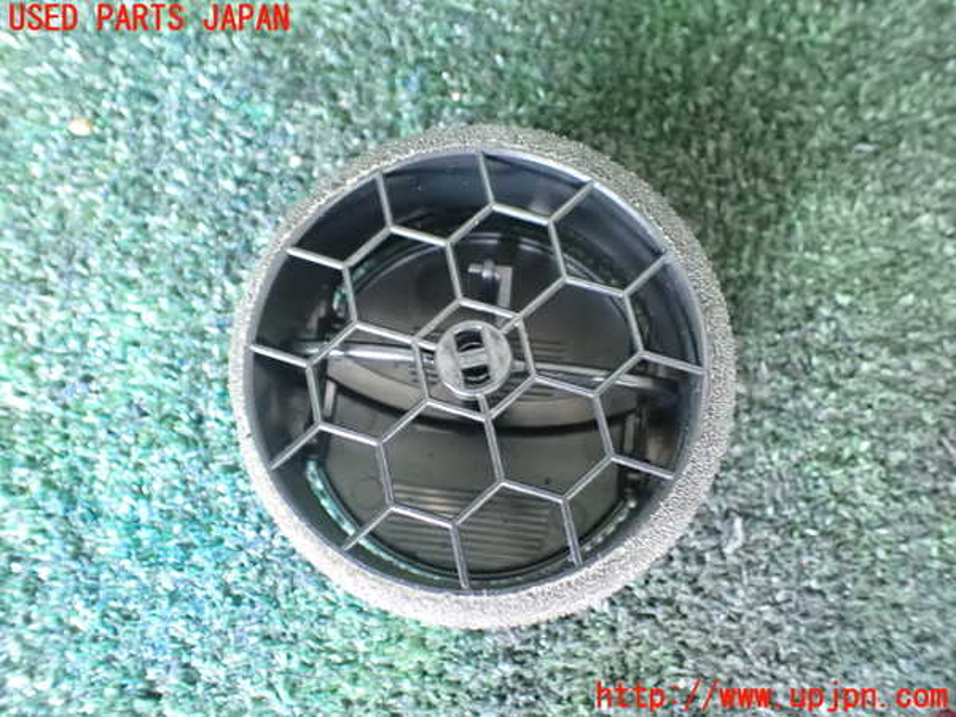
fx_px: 829
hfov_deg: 60.0
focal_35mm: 30
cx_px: 478
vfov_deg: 46.8
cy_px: 358
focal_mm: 5.4
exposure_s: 1/30
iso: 1600
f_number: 2.3
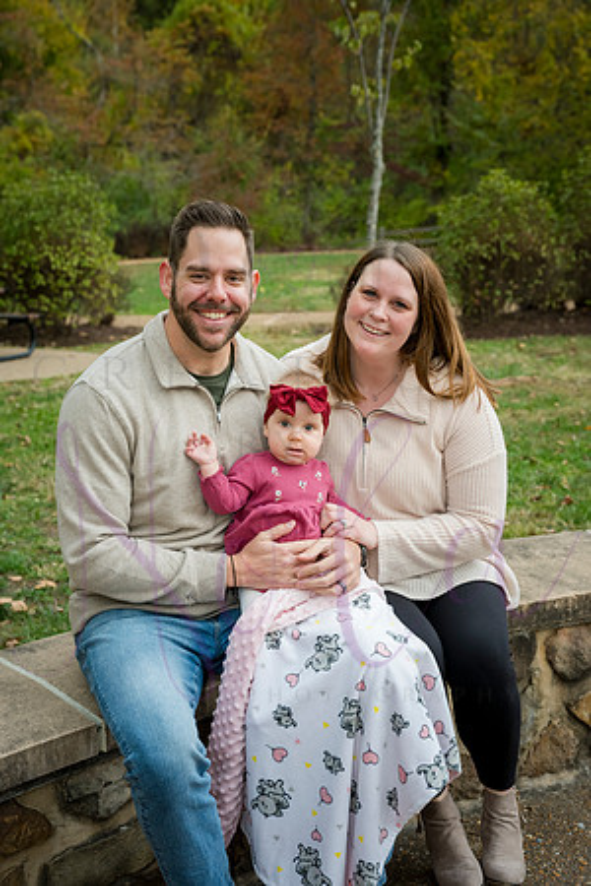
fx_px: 1182
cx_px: 296
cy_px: 443
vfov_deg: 41.1
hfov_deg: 28.1
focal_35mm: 48
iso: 400
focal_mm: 48
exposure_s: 1/500
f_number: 4.5
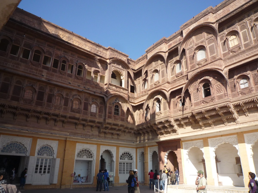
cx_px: 129
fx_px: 186
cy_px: 96
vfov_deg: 54.9
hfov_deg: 69.4
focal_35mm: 25
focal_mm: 4.4
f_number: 4
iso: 100
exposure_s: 1/500
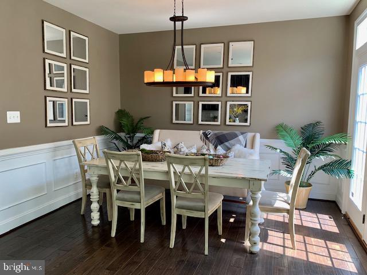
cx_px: 184
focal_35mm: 26
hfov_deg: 67.3
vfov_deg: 53.1
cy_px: 138
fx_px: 276
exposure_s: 1/120
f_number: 1.8
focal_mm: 4.25
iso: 80
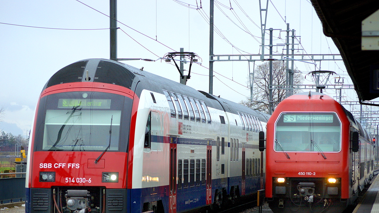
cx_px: 204
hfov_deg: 12.1
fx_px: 1795
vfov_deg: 6.8
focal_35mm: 179
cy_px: 139
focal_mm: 103
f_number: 5.6
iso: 400
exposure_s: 1/160
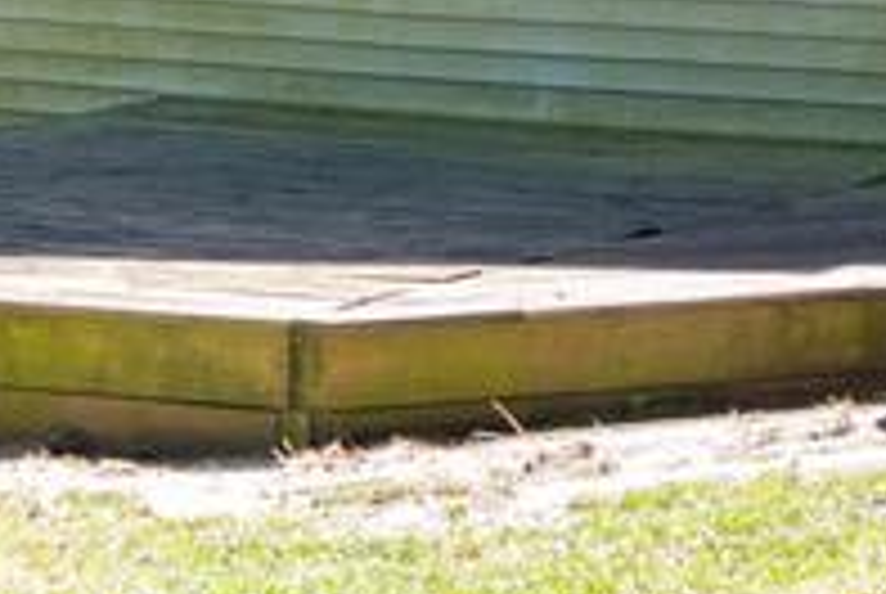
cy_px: -83
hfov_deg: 10.4
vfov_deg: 7.8
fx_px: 4313
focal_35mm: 175
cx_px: 1992
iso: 200
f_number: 3.5
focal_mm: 18
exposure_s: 1/200
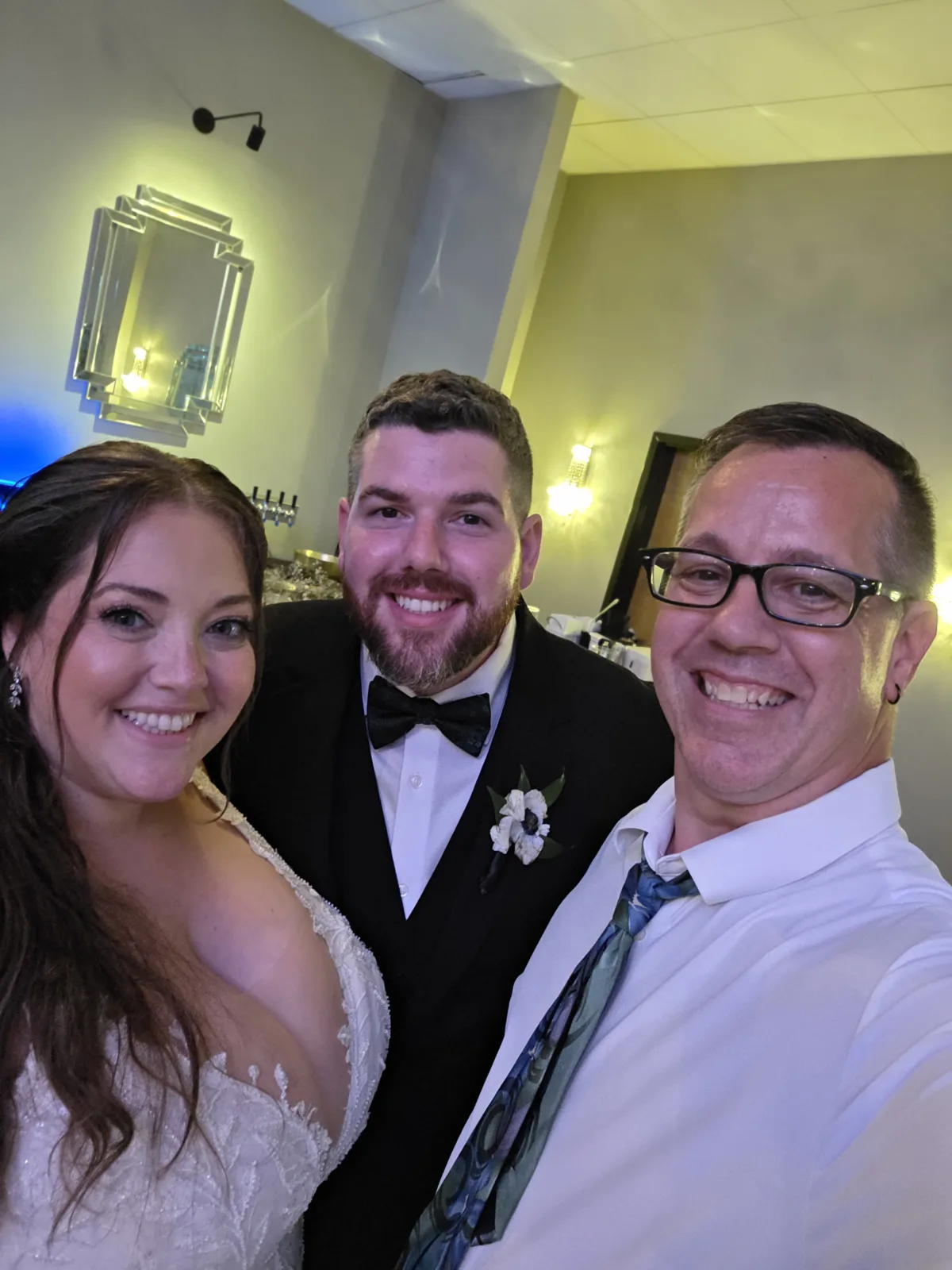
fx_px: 917
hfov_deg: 54.9
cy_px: 635
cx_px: 476
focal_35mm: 25
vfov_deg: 69.4
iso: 1000
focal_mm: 3.3
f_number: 2.2
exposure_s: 1/24
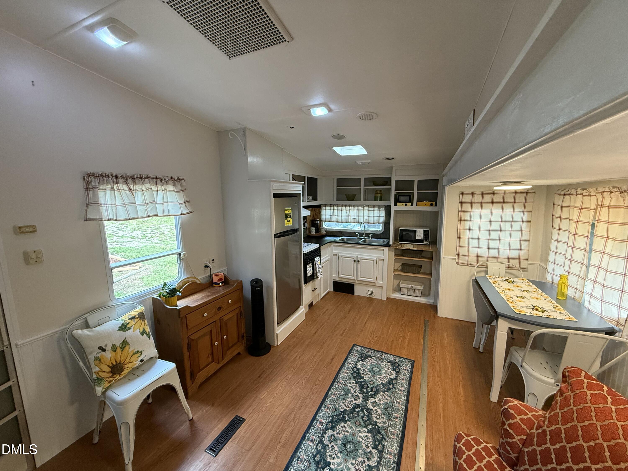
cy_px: 236
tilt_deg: -8.8
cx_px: 314
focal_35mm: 14
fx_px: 254
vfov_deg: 85.7
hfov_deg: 102.1
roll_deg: +1.0
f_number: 2.2
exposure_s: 1/60
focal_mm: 2.22
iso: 400
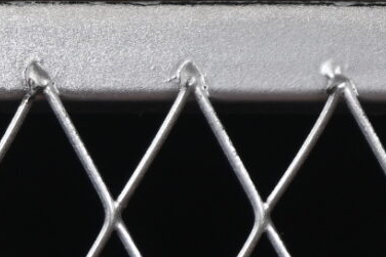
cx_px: 1296
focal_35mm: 510
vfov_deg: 2.7
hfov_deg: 3.9
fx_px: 5470
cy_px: -539
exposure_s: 1/80
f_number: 8
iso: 160
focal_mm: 50
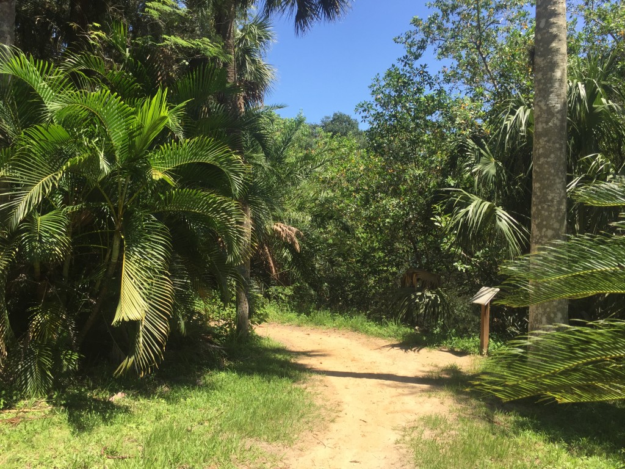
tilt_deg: -0.1
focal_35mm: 29
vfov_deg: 48.2
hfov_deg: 61.7
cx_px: 312
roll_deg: +2.5
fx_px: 524
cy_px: 234
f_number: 2.2
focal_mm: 4.15
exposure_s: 1/1130
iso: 32
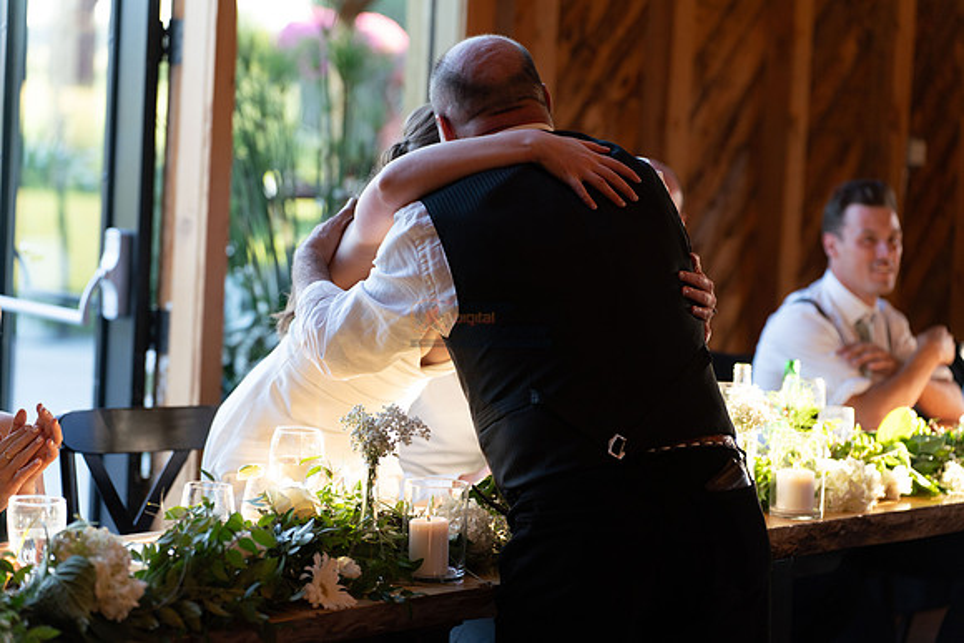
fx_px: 2491
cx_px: 482
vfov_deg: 14.7
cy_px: 322
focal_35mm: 93
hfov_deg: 21.9
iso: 1000
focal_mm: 93
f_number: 2.8
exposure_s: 1/400
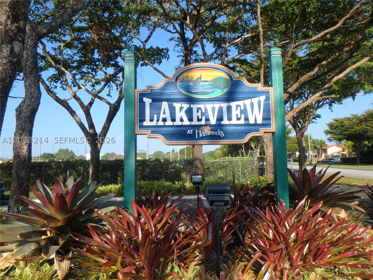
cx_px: 186
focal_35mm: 25
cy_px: 140
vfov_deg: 54.9
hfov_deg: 69.4
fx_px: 269
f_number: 4.1
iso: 125
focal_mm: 4.5
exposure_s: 1/640
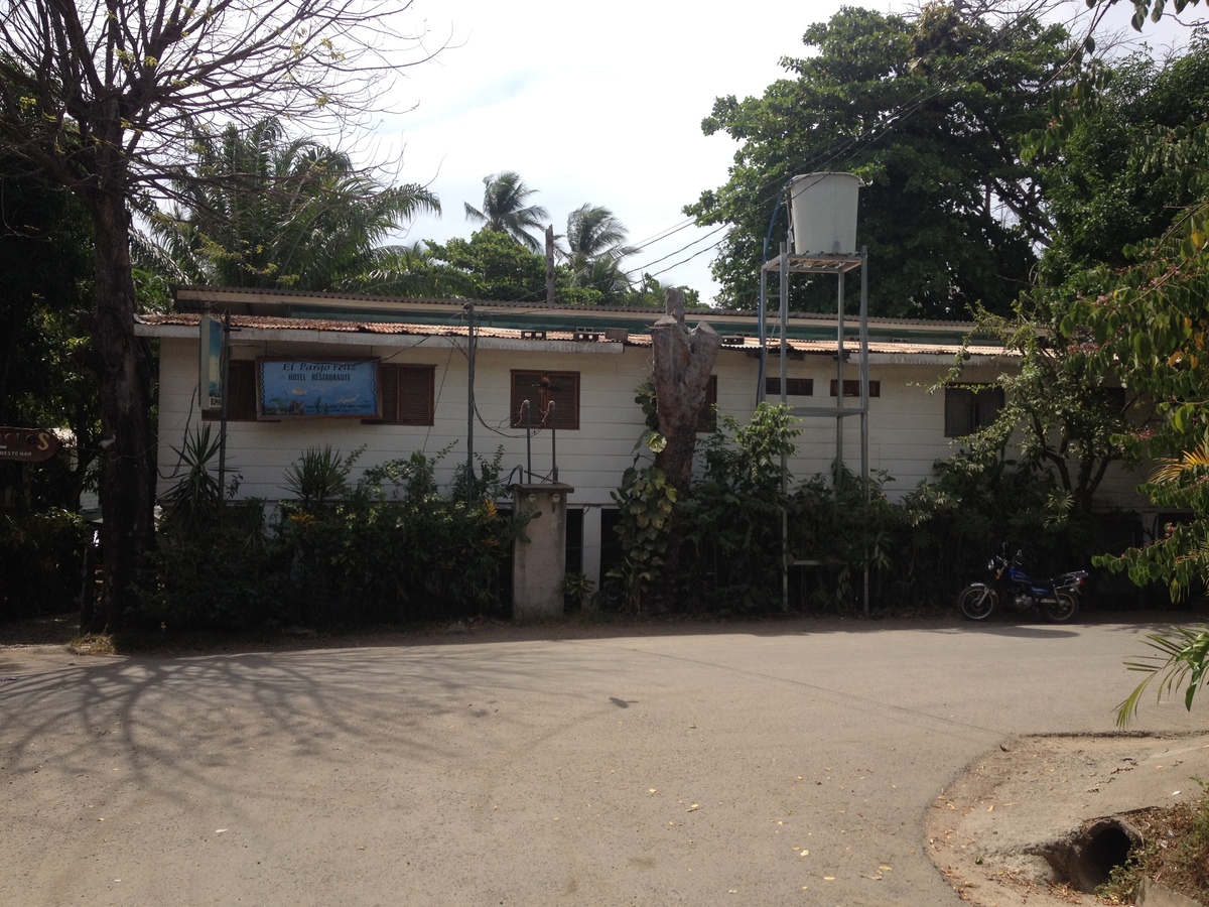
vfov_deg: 40.7
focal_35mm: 35
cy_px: 454
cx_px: 604
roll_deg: -0.2
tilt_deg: -3.8
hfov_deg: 52.6
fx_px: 1222
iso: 50
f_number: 2.4
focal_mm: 4.28
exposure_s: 1/1727
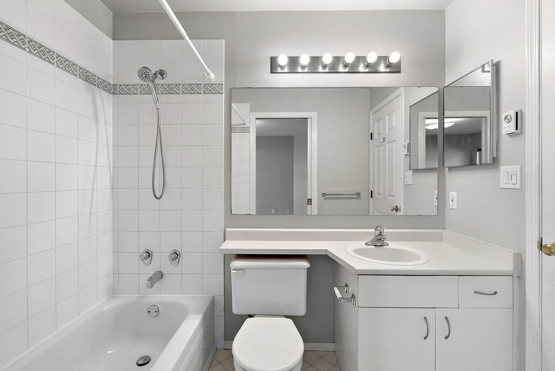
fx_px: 247
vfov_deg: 73.8
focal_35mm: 16
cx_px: 278
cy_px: 186
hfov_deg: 96.7
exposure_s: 1/2.5
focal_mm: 16
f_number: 7.1
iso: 320
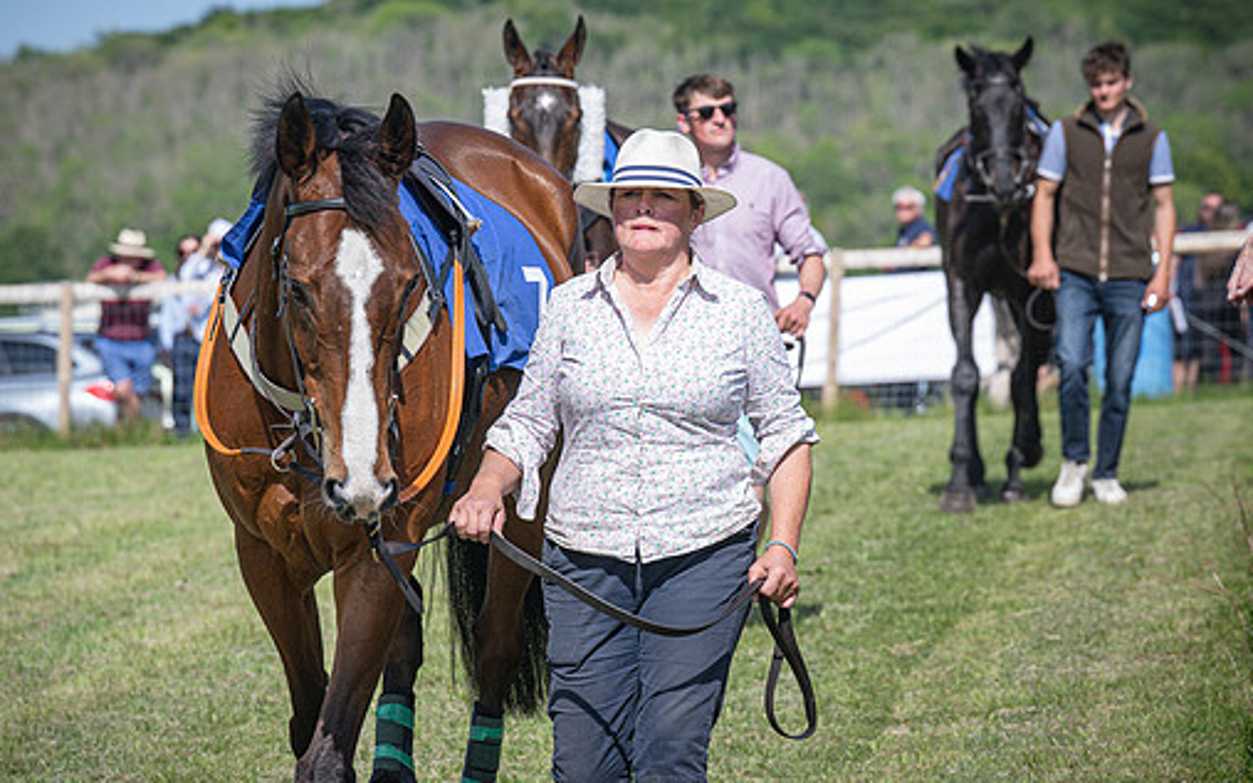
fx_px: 6796
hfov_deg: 10.5
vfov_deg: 6.6
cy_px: 344
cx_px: 569
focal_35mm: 199
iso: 400
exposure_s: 1/3200
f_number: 4
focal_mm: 97
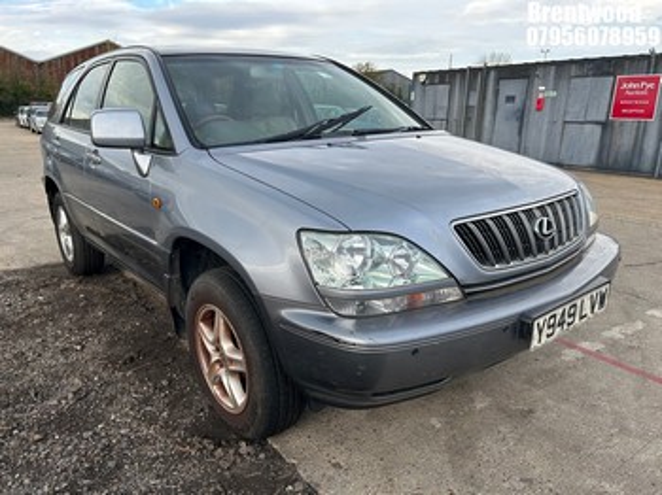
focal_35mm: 26
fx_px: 497
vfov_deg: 53.0
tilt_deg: -14.1
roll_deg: -1.8
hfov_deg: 67.3
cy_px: 248
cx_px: 331
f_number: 1.5
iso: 50
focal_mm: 5.7
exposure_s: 1/924
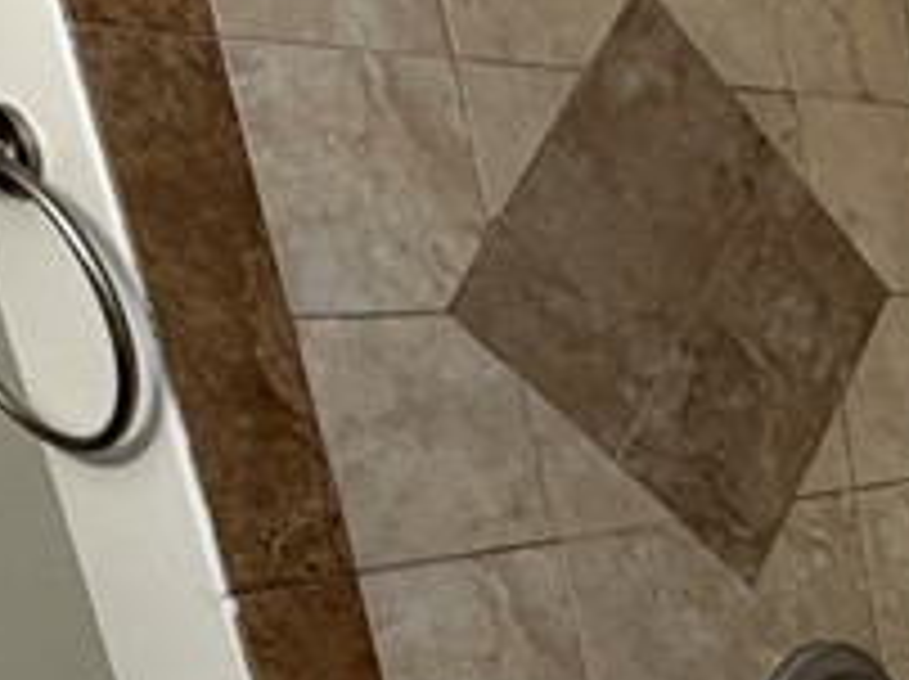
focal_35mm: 71
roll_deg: +0.8
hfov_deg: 20.1
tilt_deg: -22.1
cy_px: 986
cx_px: 1624
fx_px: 1862
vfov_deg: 18.6
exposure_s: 1/120
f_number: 2.2
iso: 160
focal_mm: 2.22
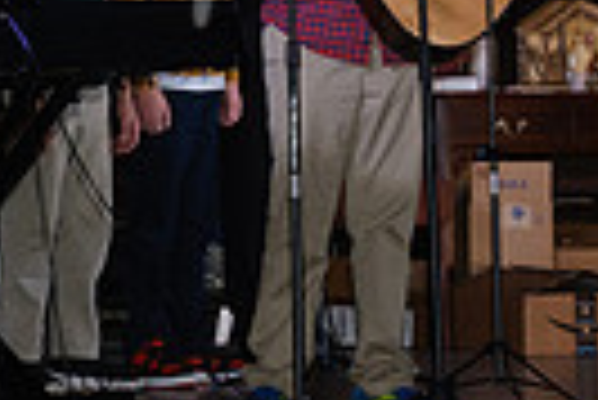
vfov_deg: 4.0
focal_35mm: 339
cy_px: -281
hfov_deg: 6.0
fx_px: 5637
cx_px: -342
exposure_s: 1/125
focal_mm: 52
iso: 1600
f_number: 5.6
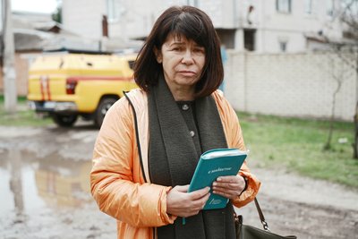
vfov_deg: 30.5
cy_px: 120
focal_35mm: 44
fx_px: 438
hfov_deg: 44.5
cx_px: 179
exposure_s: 1/250
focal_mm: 44
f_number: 3.2
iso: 50
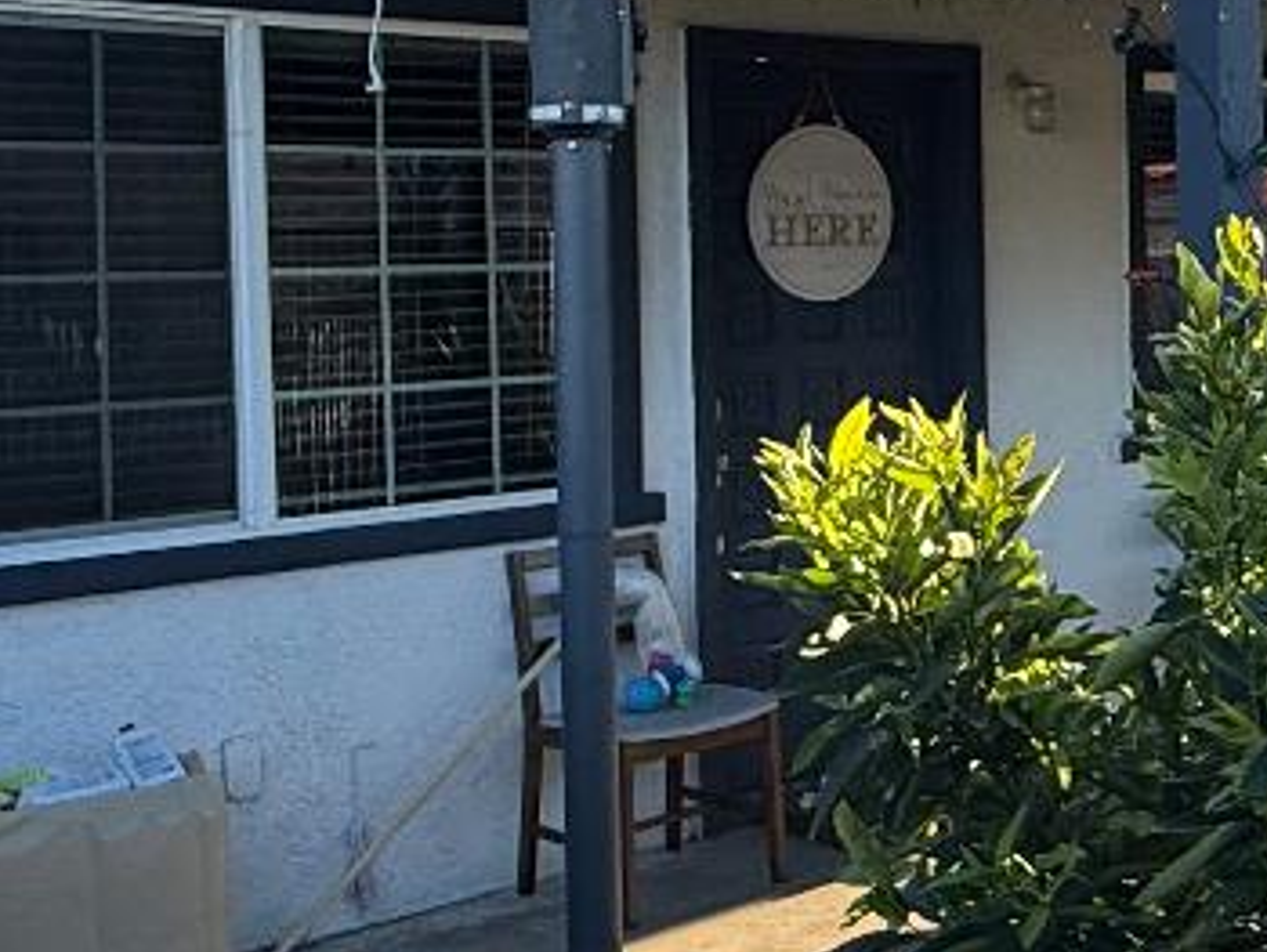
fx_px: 2198
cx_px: 1318
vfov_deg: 24.2
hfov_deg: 29.6
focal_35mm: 60
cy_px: 270
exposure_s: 1/751
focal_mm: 2.22
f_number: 2.2
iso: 64
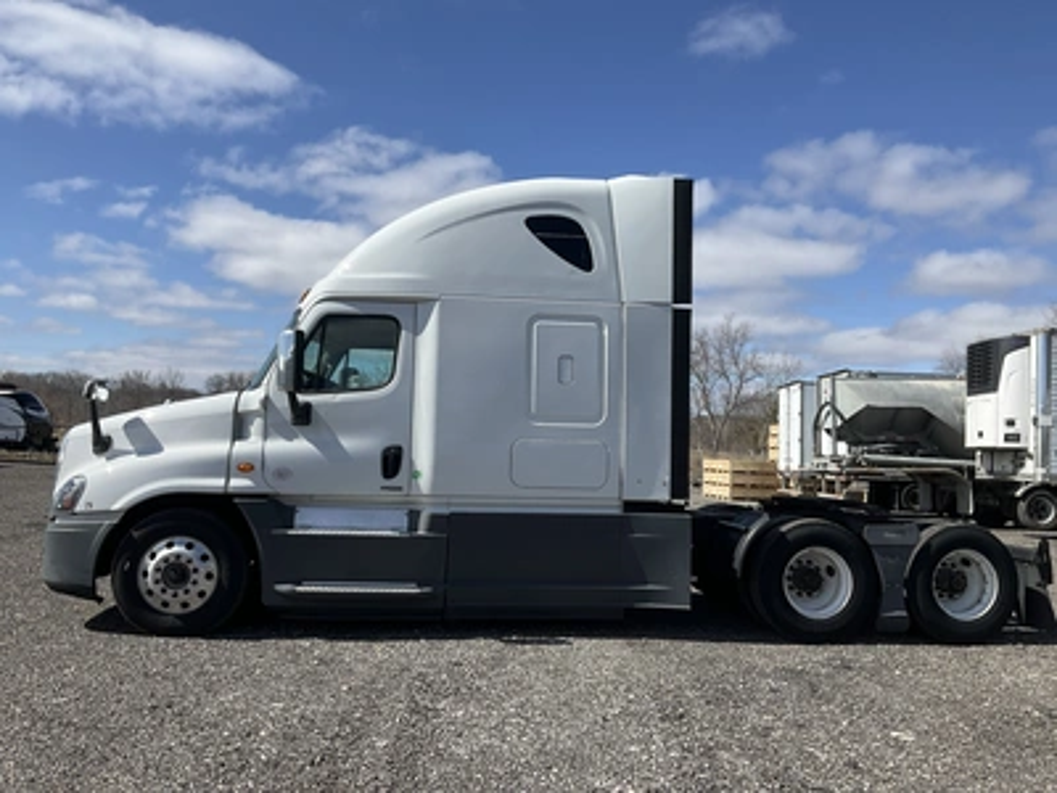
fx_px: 886
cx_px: 528
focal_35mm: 29
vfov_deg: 48.2
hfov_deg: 61.7
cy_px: 396
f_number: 1.8
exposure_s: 1/2320
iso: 25
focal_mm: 3
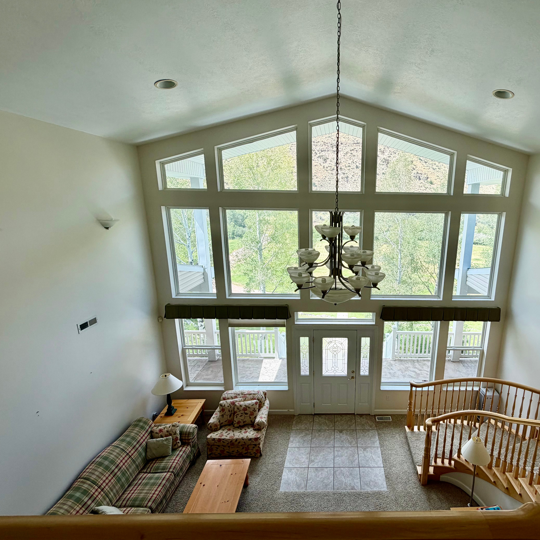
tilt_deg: -13.6
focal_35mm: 17
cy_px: 273
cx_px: 346
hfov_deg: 81.9
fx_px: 300
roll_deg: -0.9
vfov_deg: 84.0
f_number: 2.2
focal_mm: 2.22
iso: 50
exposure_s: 1/270
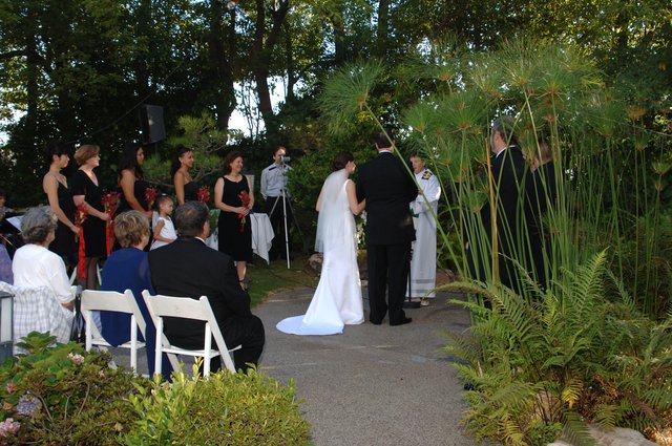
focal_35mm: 42
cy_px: 223
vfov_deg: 31.8
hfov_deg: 46.5
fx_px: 783
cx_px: 336
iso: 400
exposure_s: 1/160
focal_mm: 28
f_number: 6.3
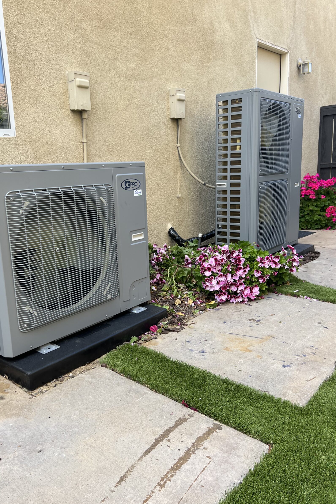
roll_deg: +2.7
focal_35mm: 29
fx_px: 406
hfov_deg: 44.8
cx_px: 142
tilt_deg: -10.4
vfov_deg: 63.7
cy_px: 250
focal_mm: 5.7
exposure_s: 1/588
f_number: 1.5
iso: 50
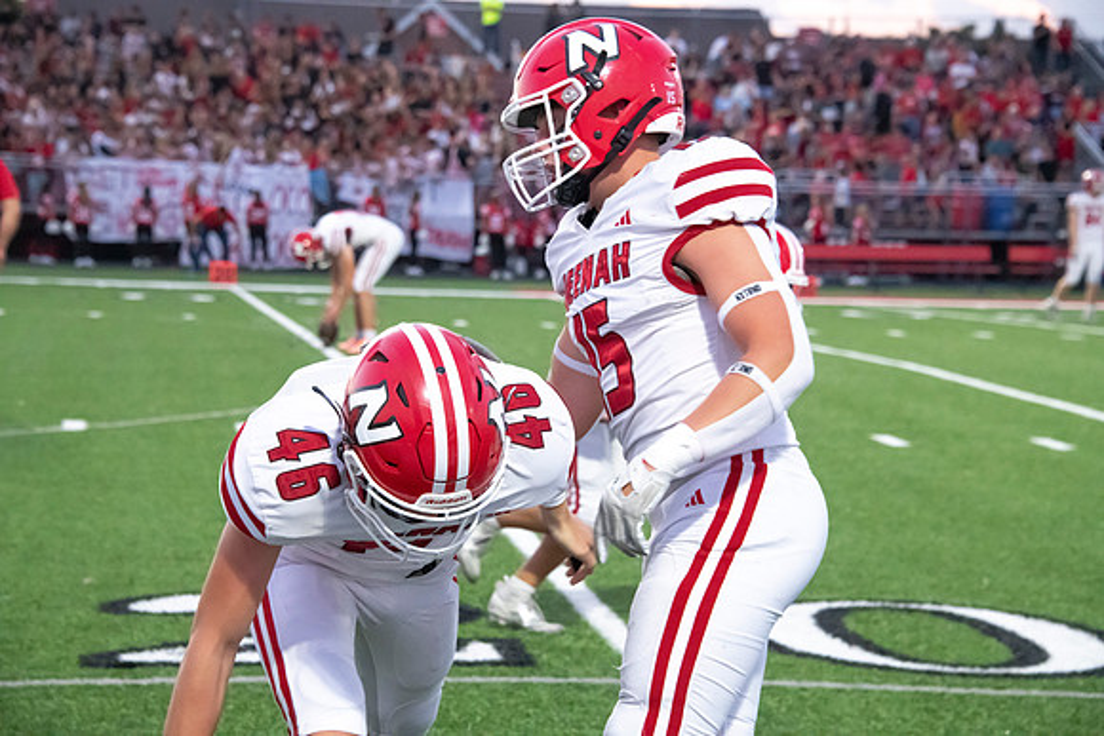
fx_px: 3742
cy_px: 368
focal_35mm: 122
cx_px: 552
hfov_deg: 16.8
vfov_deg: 11.2
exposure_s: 1/400
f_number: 7.1
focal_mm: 122
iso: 10000
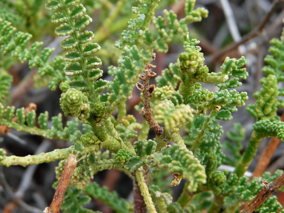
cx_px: 107
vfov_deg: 12.5
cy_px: 73
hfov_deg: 16.7
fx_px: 968
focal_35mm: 118
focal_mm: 14
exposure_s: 1/160
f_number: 4
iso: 100
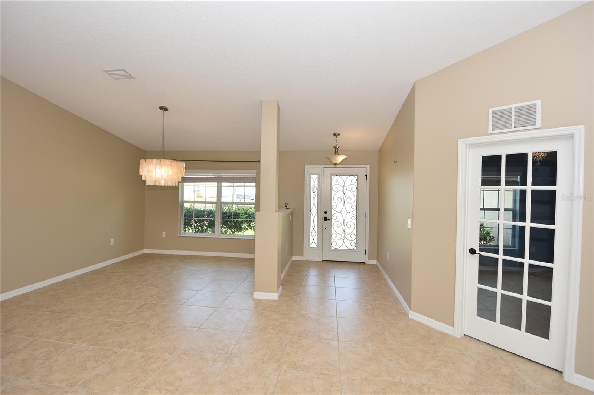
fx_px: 247
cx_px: 297
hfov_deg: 100.4
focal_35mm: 15
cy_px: 198
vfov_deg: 77.3
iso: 200
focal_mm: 10
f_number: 5
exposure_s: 1/100
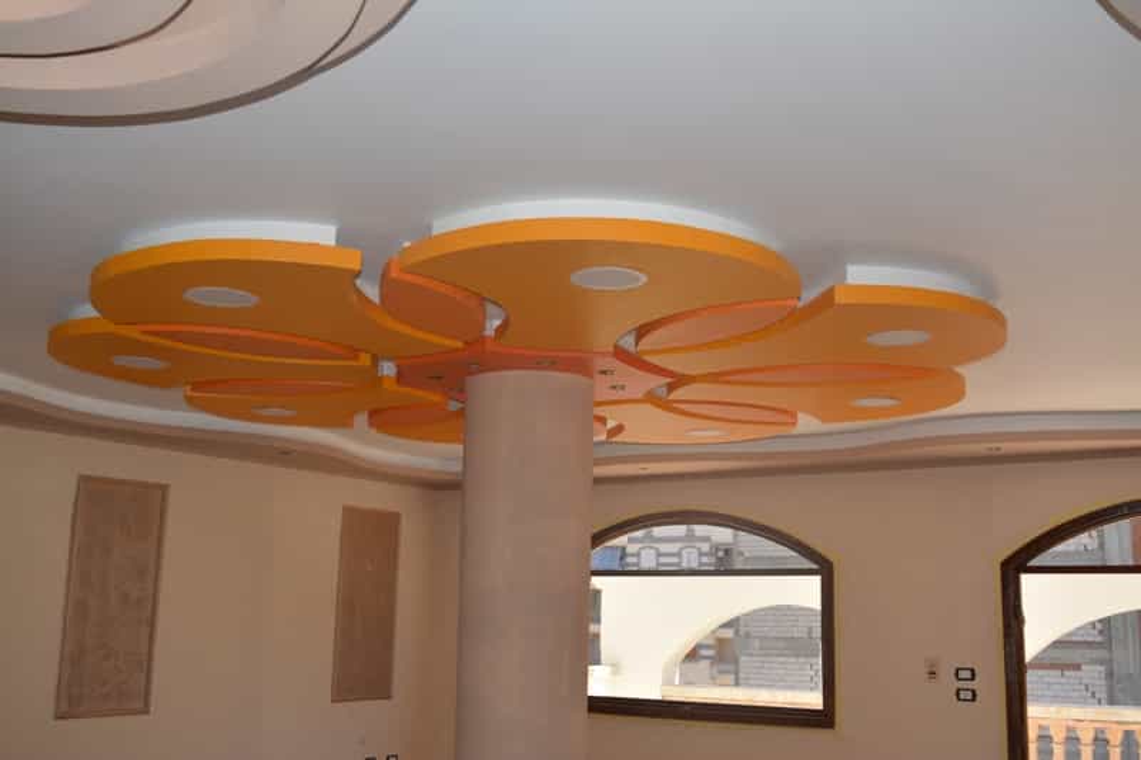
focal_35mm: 36
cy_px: 380
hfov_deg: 53.1
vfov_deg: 36.9
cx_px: 570
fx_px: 1141
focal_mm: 24
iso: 100
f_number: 6.3
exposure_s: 1/200
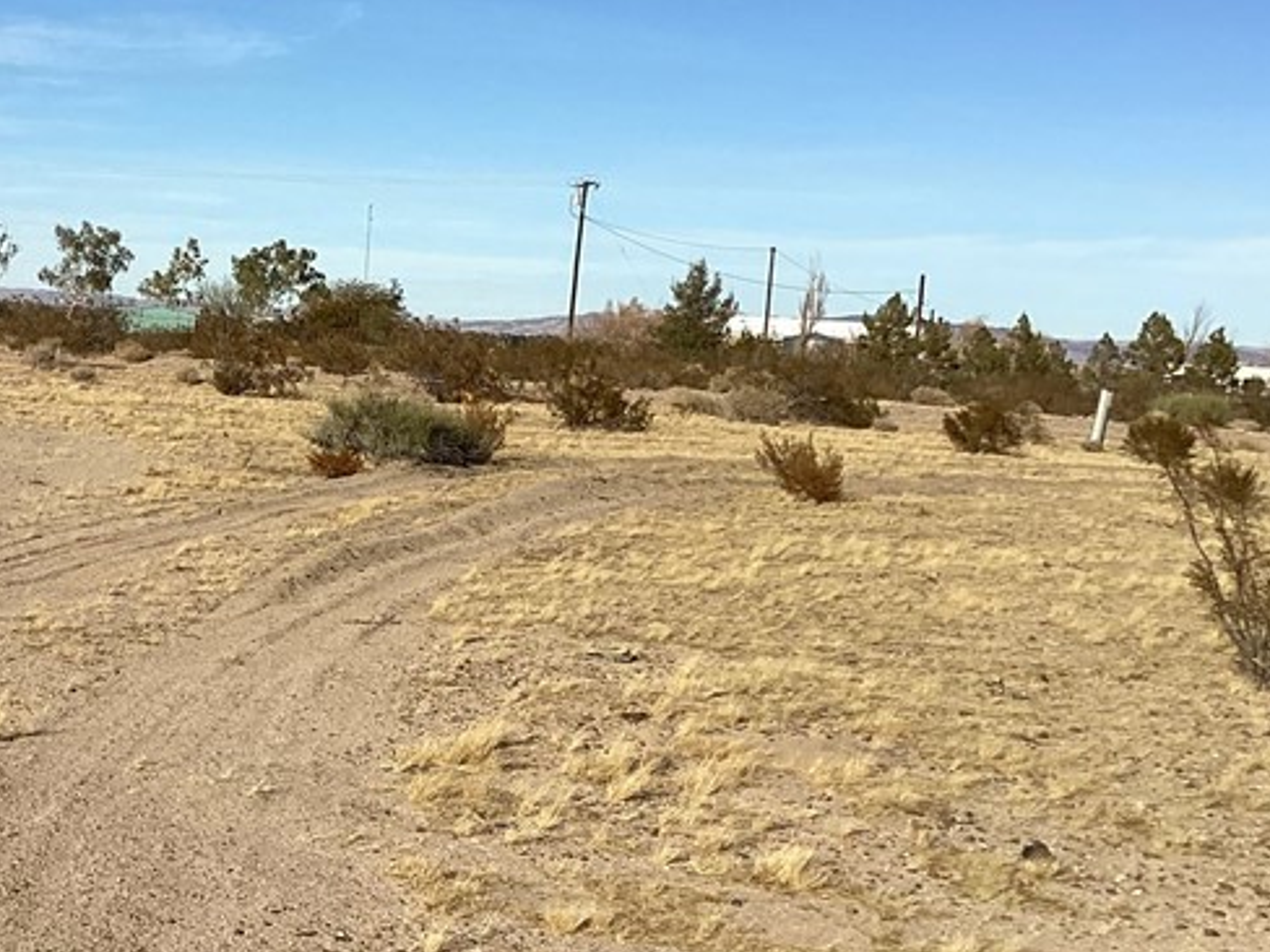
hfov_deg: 28.0
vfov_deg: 22.5
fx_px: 2385
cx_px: -5
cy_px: 580
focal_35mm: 65
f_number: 2.4
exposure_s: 1/2037
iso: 25
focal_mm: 3.3
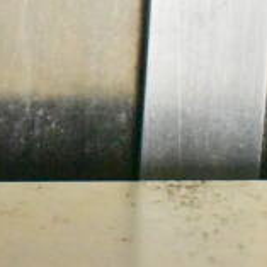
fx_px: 1341
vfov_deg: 11.1
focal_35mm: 154
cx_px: -248
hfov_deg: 10.5
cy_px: -77
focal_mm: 31
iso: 25600
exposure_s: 1/50
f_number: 4.2
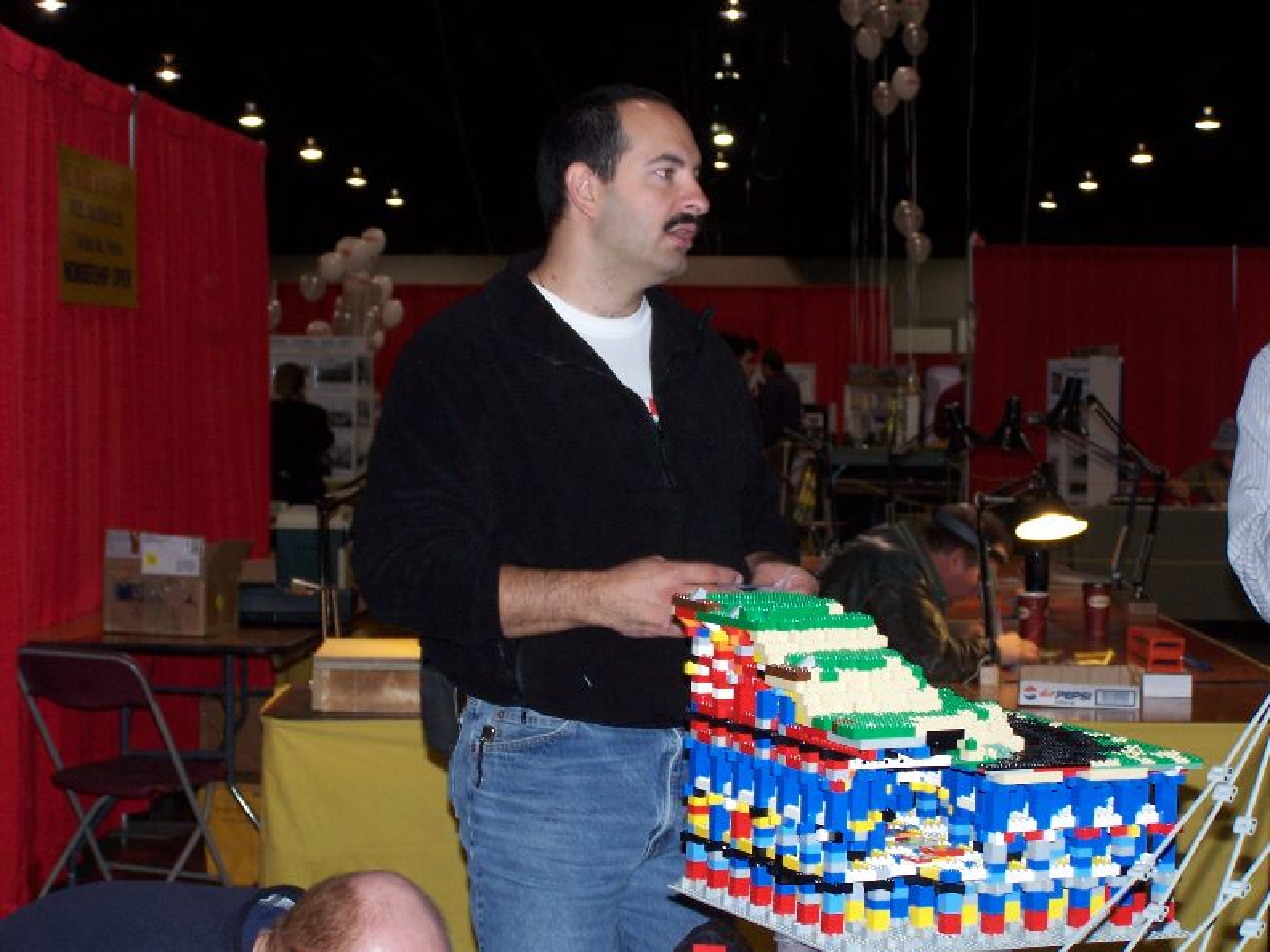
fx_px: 2752
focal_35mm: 75
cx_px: 635
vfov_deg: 19.6
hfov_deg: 26.0
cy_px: 476
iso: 140
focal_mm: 12.4
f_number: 3.2
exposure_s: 1/80
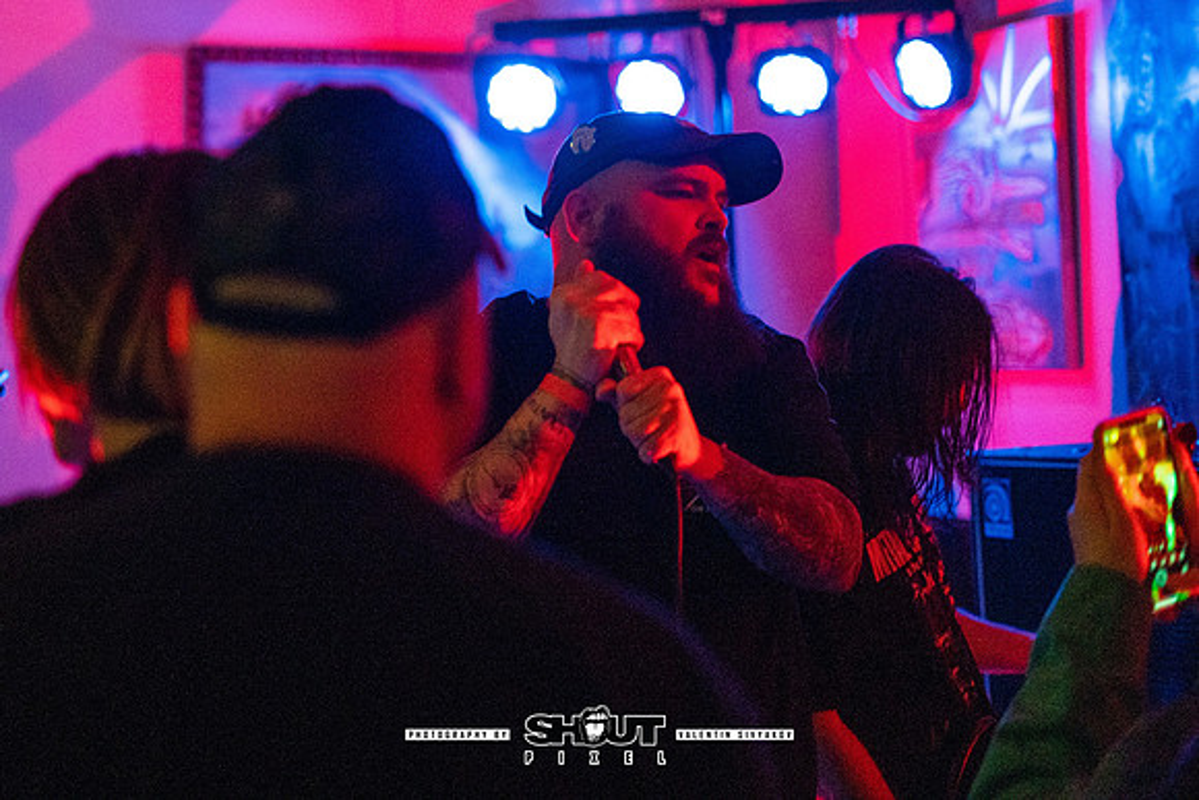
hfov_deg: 27.9
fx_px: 2388
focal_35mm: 72
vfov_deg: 18.9
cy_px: 226
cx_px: 339
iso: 3200
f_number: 1.8
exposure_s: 1/160
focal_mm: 50
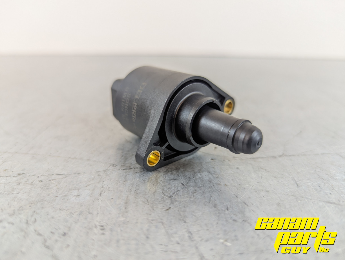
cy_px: 130
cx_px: 172
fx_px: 240
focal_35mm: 24
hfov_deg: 71.5
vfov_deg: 56.9
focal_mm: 6.81
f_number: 1.85
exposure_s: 1/24.3
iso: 72
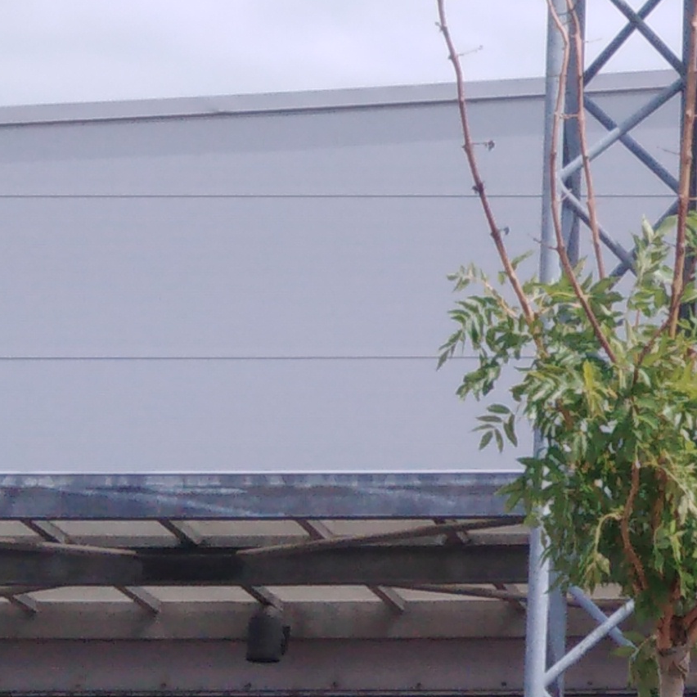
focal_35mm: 88
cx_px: 1194
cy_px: 305
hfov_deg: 16.9
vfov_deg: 19.7
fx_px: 2005
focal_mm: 3.46
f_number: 2.2
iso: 101
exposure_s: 1/1463
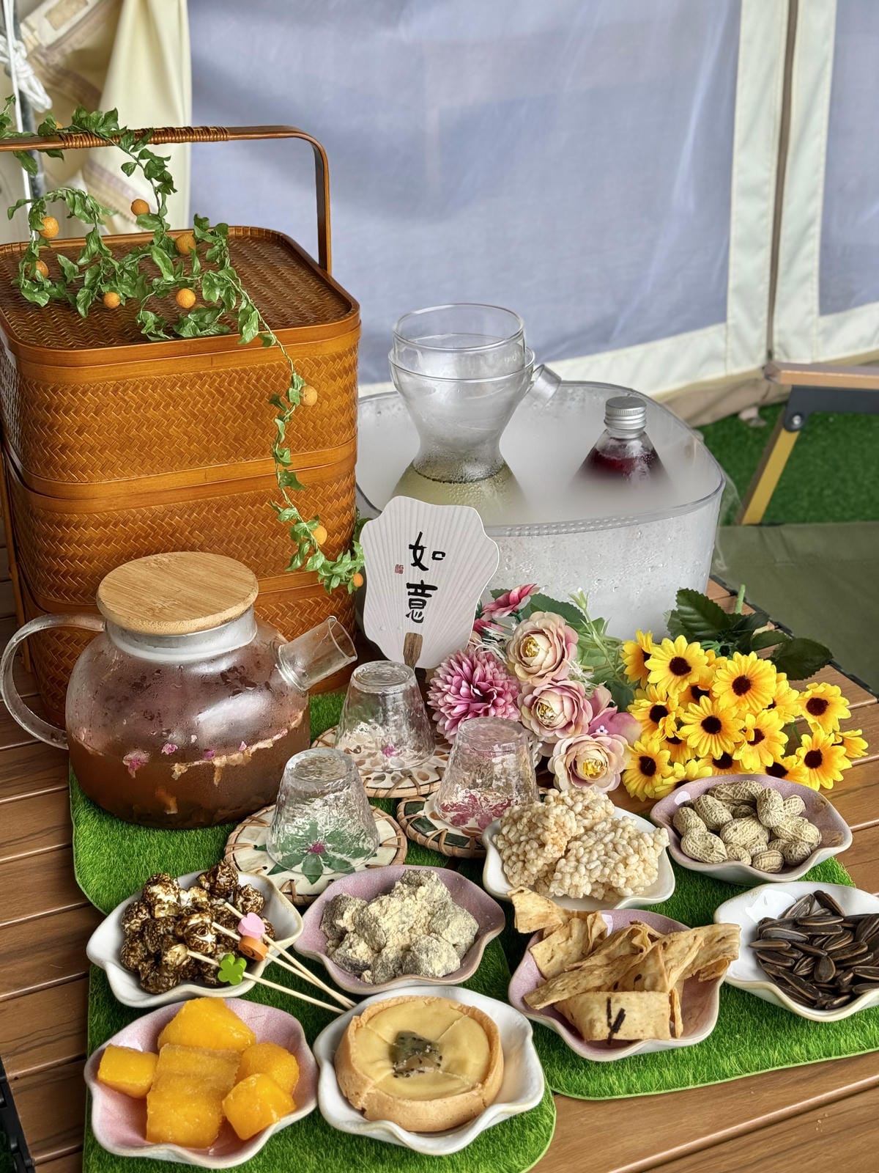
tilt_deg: -25.4
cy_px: 586
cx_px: 440
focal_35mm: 48
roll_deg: +1.1
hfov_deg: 30.3
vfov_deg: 39.7
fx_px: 1625
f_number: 1.78
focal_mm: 6.76
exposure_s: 1/142
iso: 50
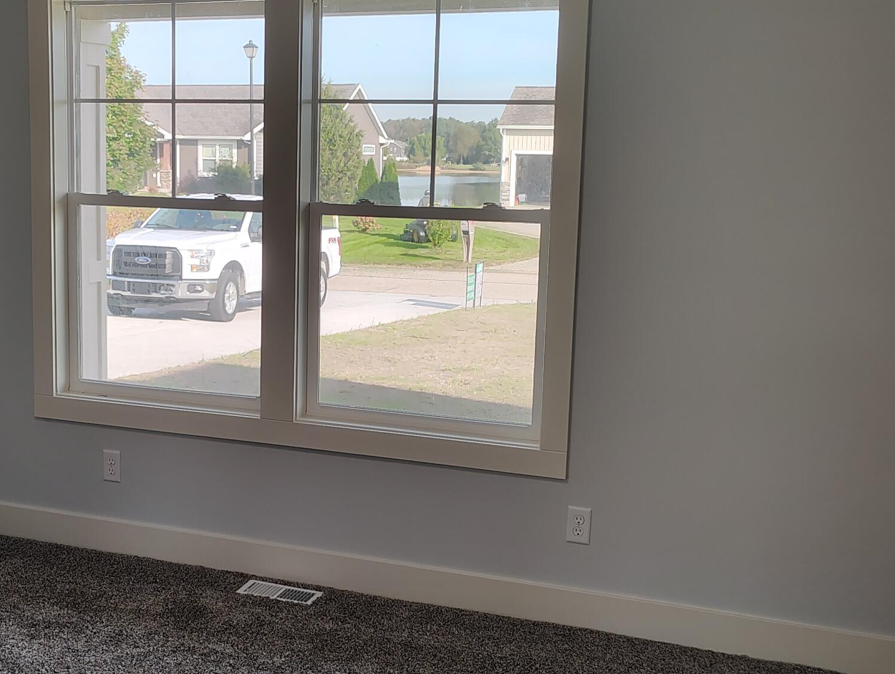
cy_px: 318
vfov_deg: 30.3
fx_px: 1243
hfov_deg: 39.2
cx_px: 308
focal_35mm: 48
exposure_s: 1/120
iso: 384
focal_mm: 5.56
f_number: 1.8
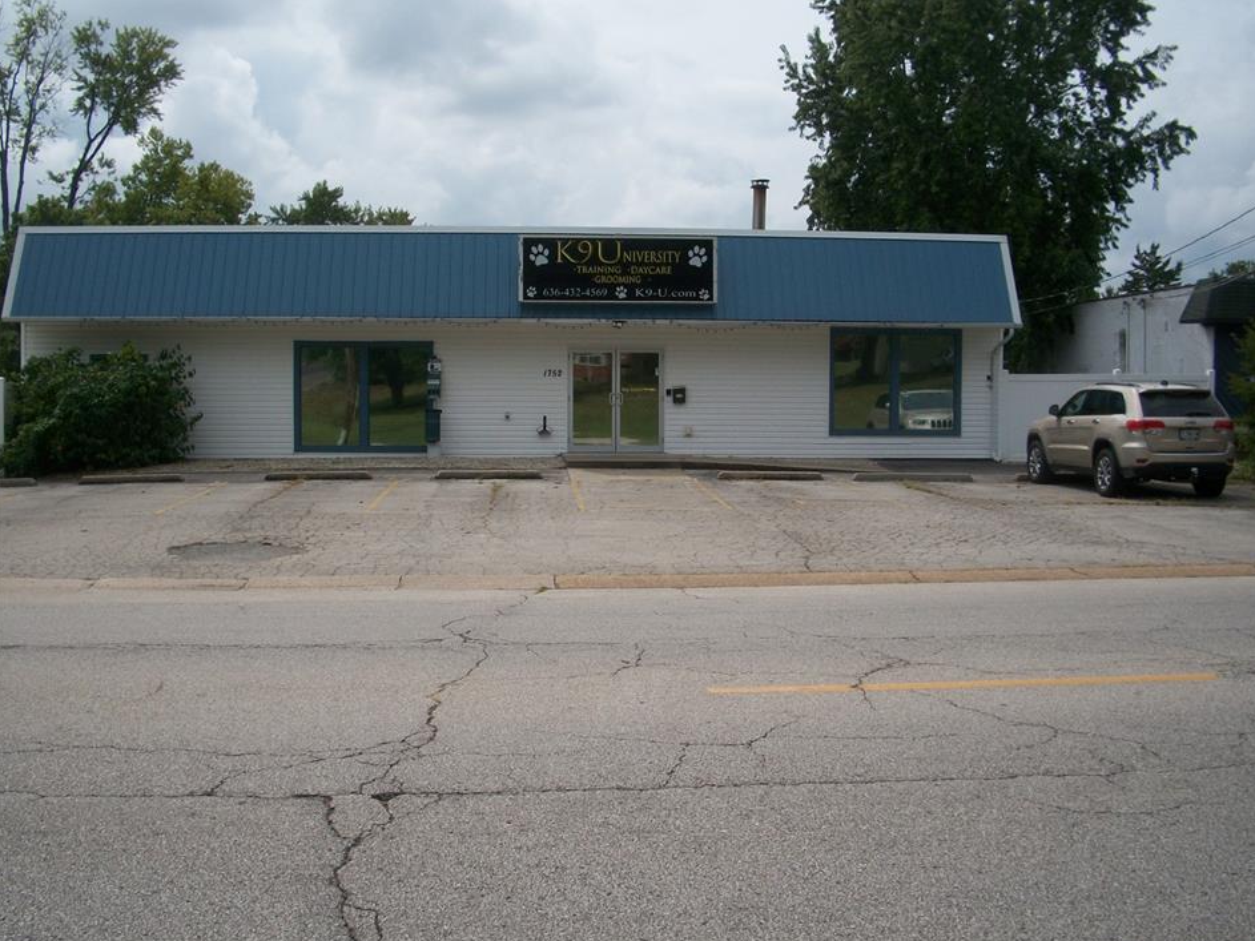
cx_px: 675
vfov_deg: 37.7
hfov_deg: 48.9
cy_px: 488
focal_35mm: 38
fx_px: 1378
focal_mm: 6.3
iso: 80
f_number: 5.6
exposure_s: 1/640
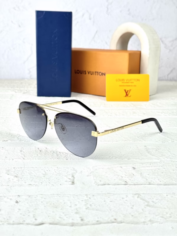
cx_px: 88
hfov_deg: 30.3
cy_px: 118
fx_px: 327
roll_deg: -1.4
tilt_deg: -14.8
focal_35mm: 48
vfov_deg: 39.7
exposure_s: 1/470
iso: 64
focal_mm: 6.76
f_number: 1.78
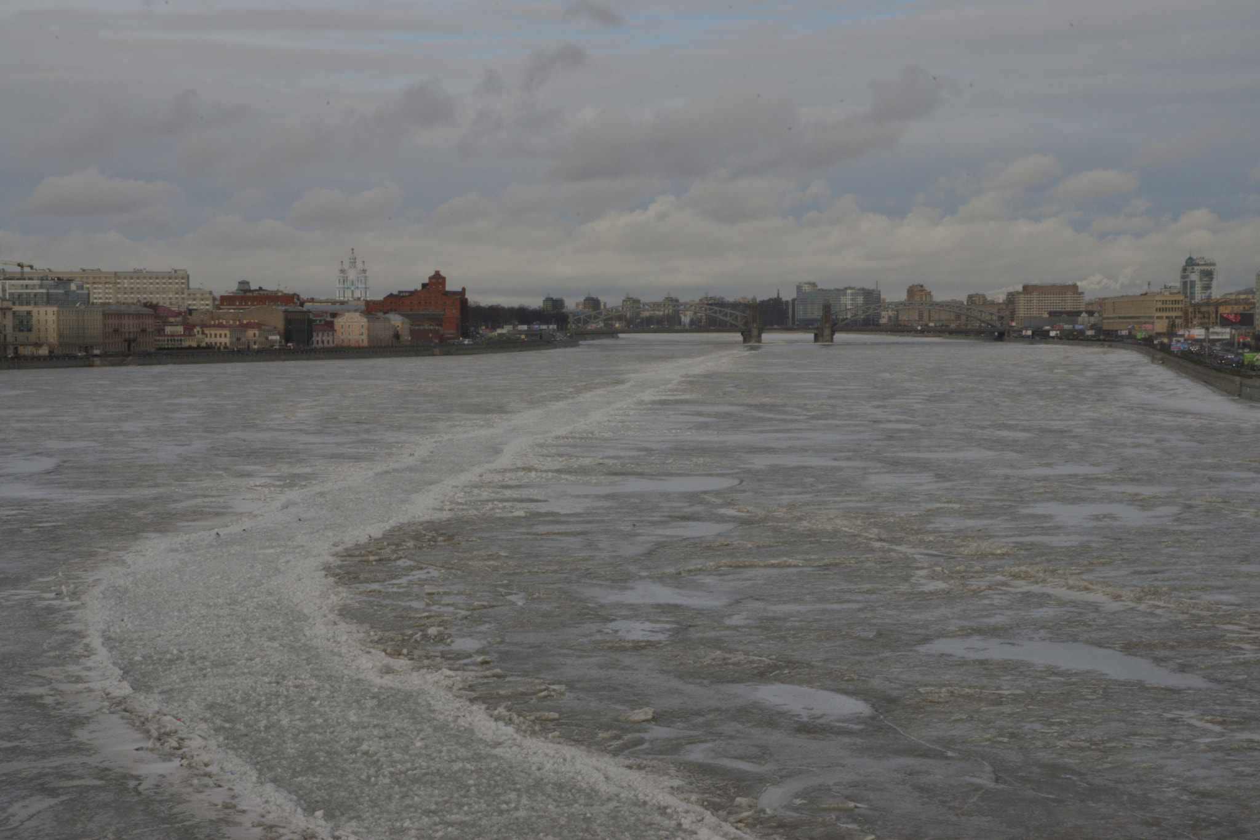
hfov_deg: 28.1
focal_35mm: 72
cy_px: 420
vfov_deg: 18.9
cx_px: 630
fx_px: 2520
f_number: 32
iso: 800
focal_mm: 47.5
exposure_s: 1/100
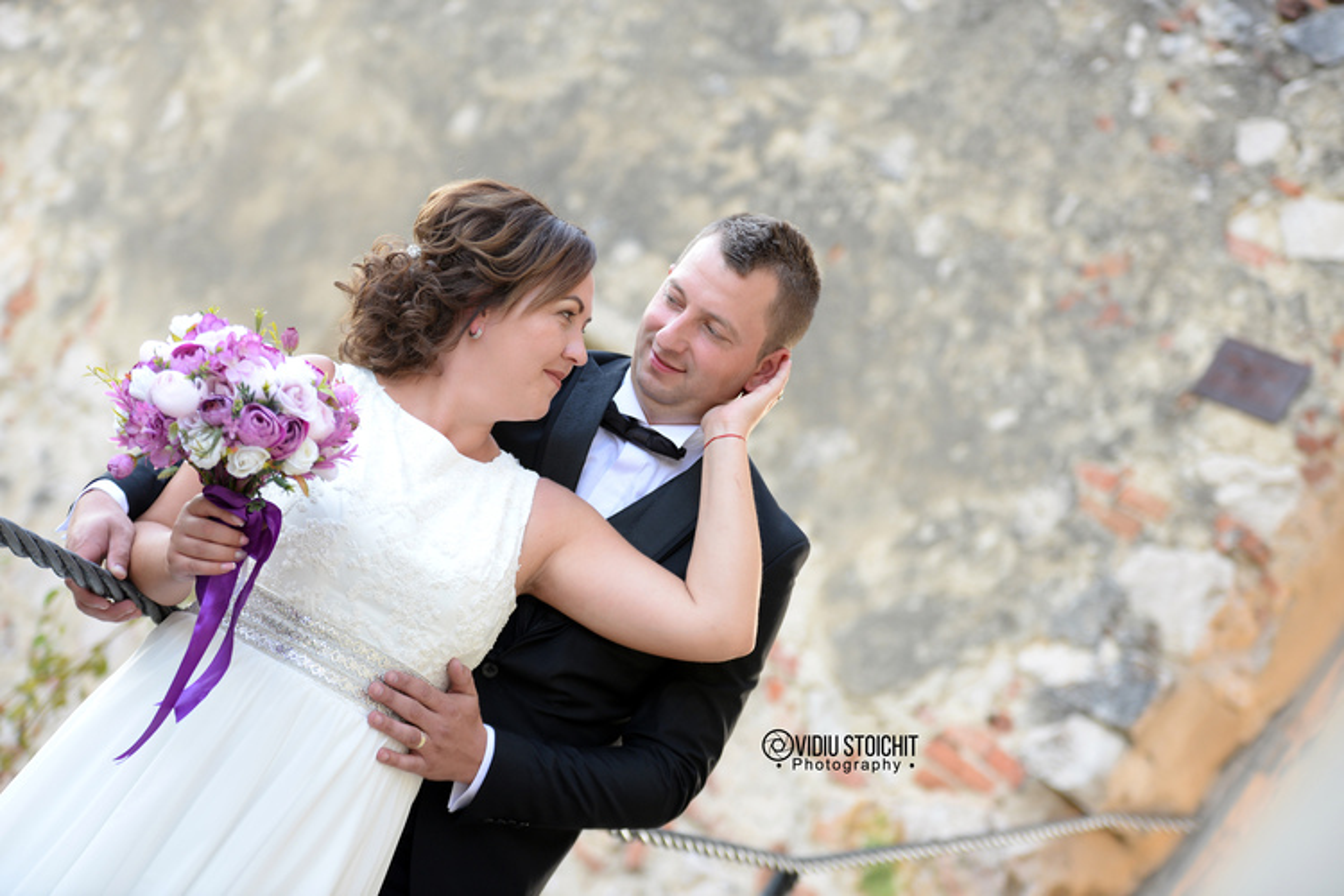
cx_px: 672
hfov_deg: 19.5
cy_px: 448
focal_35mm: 105
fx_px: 3920
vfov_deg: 13.0
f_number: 2.8
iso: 200
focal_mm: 105
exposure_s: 1/160
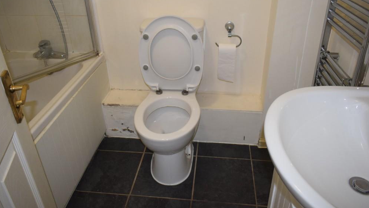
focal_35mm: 29
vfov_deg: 40.1
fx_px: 284
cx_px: 184
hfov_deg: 66.1
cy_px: 86
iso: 800
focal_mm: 18
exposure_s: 1/80
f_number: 4.5
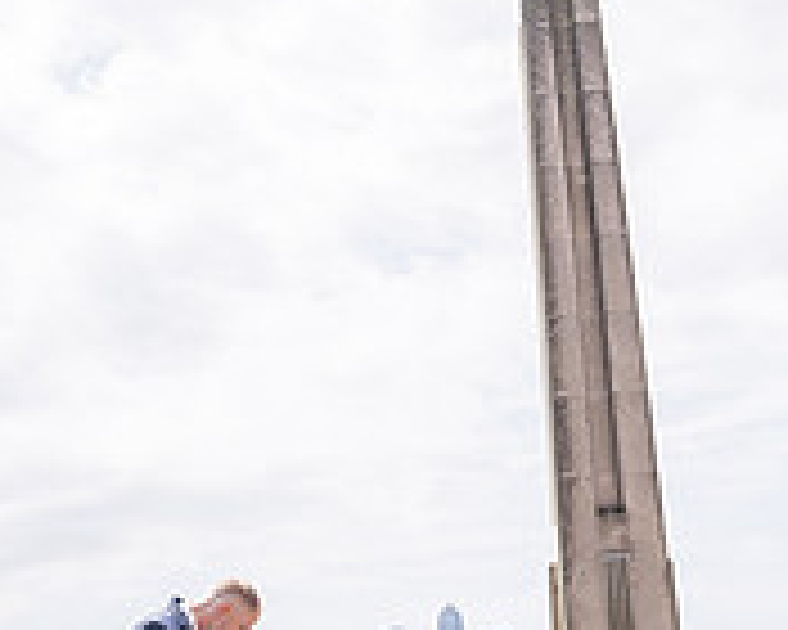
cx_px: 203
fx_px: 1306
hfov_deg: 33.0
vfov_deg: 27.0
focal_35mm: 56
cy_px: 425
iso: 100
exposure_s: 1/2000
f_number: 2.8
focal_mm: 17
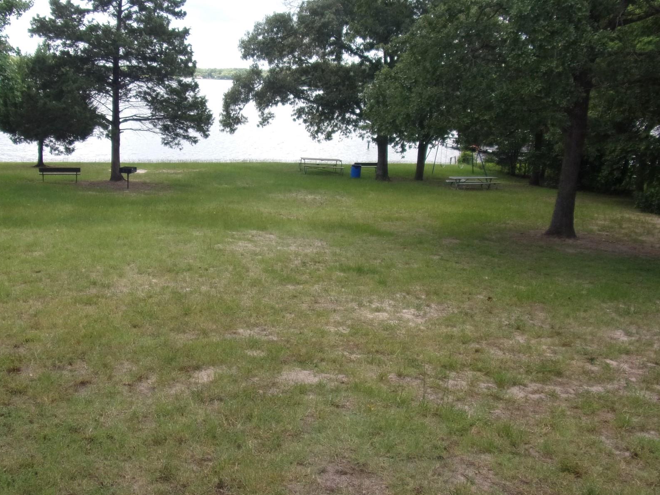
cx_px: 243
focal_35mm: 31
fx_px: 591
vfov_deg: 45.0
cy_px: 180
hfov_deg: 57.6
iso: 80
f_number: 3.3
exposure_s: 1/340
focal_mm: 4.3
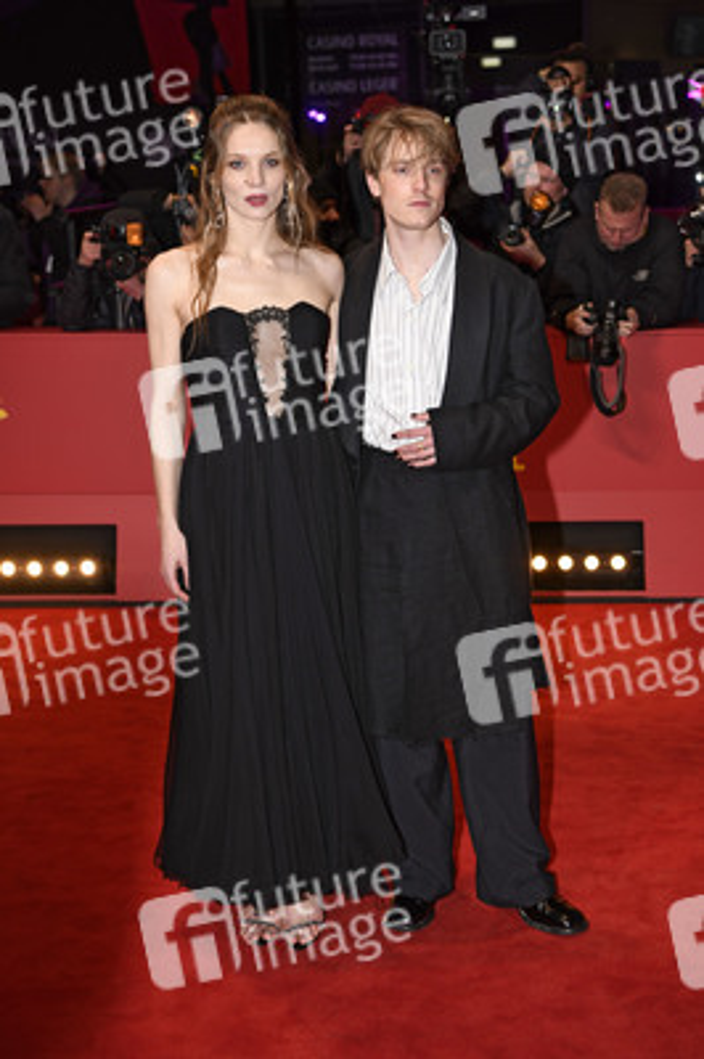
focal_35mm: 52
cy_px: 530
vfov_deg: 38.2
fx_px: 1528
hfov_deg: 25.9
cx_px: 352
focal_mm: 52
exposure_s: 1/800
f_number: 4
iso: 800
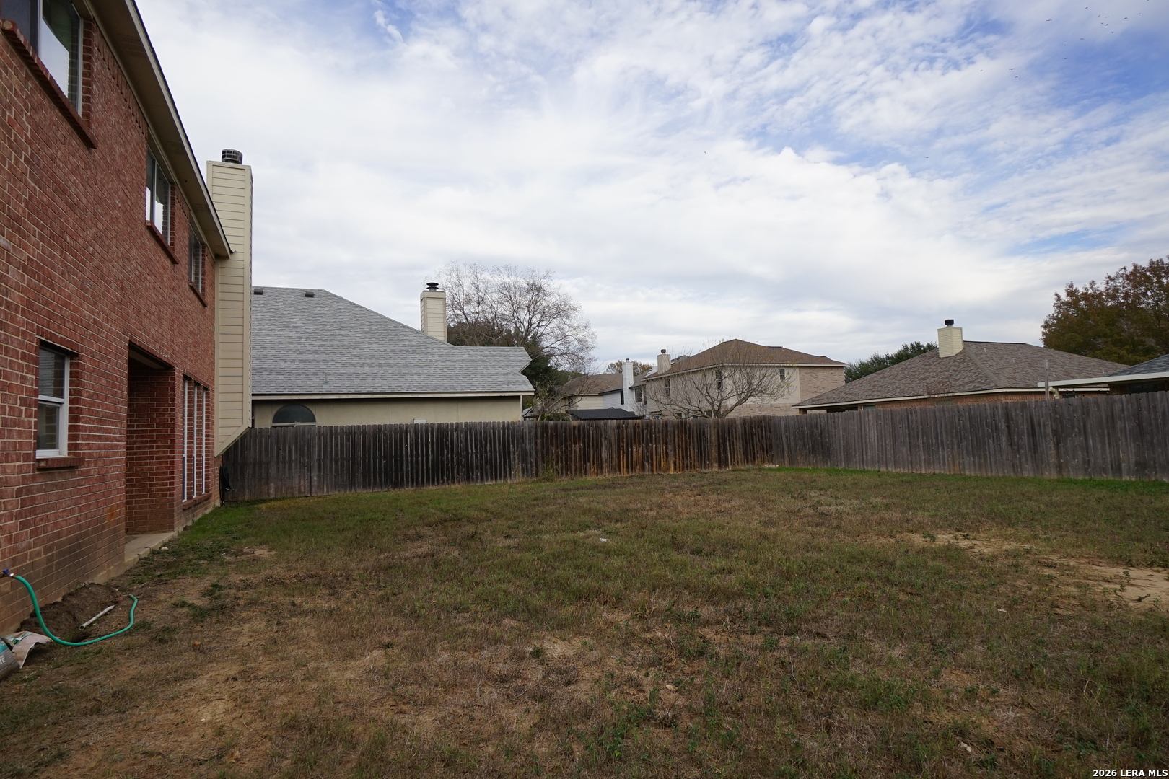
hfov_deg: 90.0
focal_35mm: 18
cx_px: 584
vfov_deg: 67.4
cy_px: 390
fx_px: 584
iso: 100
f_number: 9
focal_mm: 12
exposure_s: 1/100
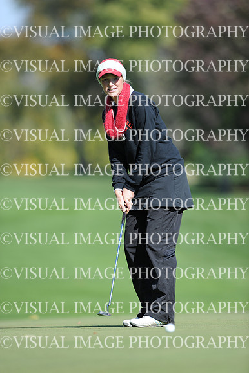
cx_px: 124
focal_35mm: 400
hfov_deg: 3.4
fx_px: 4155
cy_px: 186
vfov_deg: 5.2
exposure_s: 1/2000
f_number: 4
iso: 250
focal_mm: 400
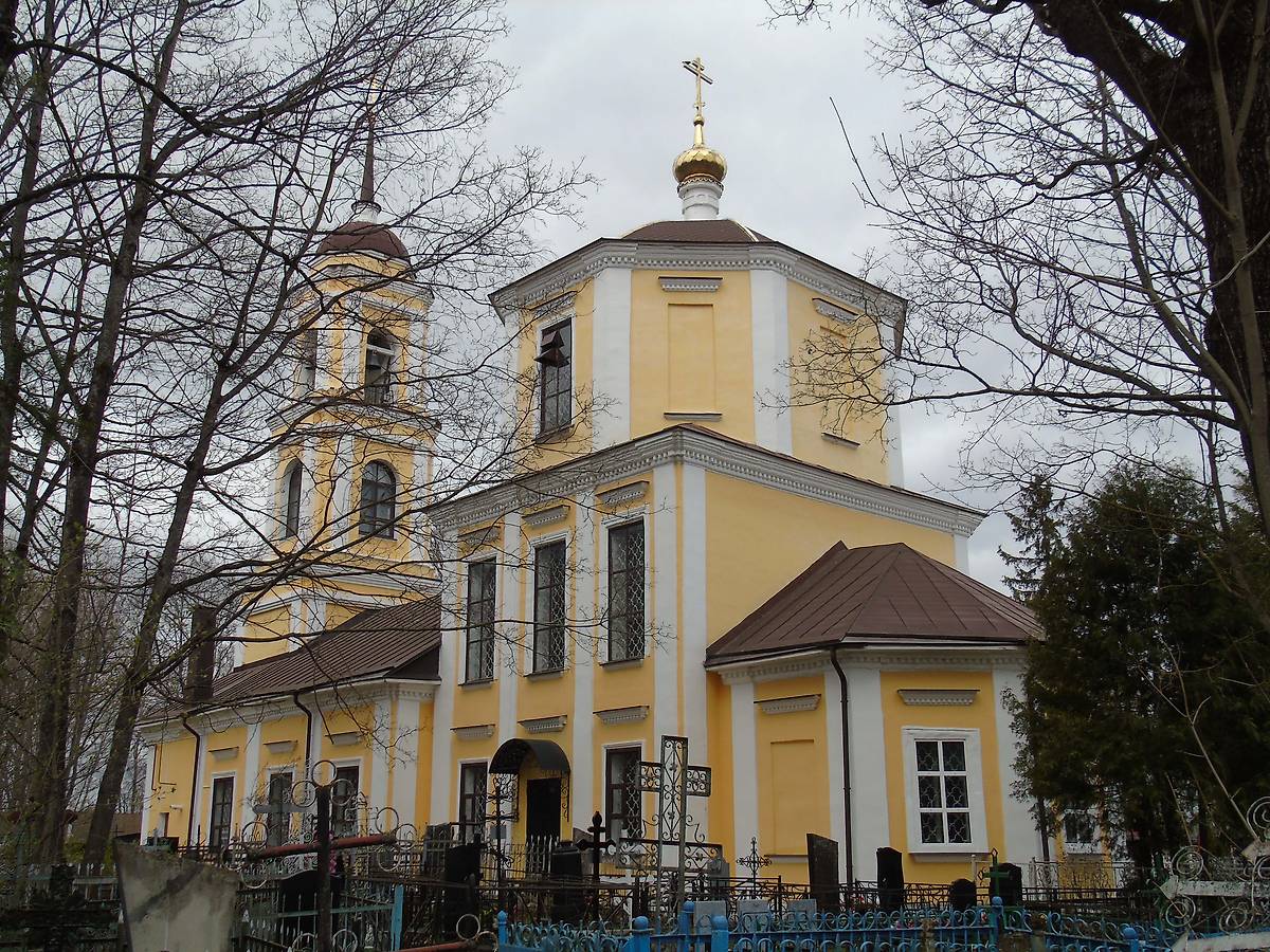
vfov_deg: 41.8
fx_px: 1247
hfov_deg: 54.0
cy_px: 476
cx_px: 635
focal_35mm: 34
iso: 80
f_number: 3.8
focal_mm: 6.1
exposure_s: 1/640
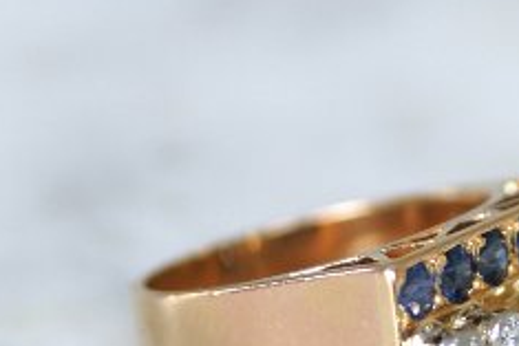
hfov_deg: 3.8
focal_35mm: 536
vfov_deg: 2.6
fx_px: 7732
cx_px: 464
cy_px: 328
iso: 200
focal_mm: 70
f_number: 3.2
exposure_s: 1/125
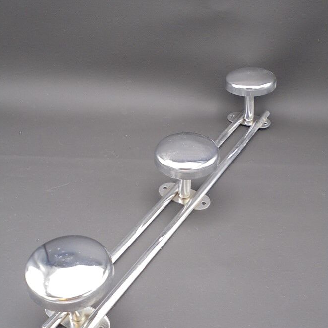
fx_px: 440
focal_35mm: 41
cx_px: 163
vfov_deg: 40.7
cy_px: 199
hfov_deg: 40.9
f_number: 4
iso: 100
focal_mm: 6.1
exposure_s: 1/30
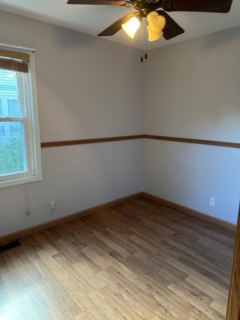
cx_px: 120
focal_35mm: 24
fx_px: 222
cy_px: 160
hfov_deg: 56.8
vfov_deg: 71.6
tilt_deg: -11.4
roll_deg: -1.0
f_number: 1.78
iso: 250
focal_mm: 6.86
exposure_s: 1/60
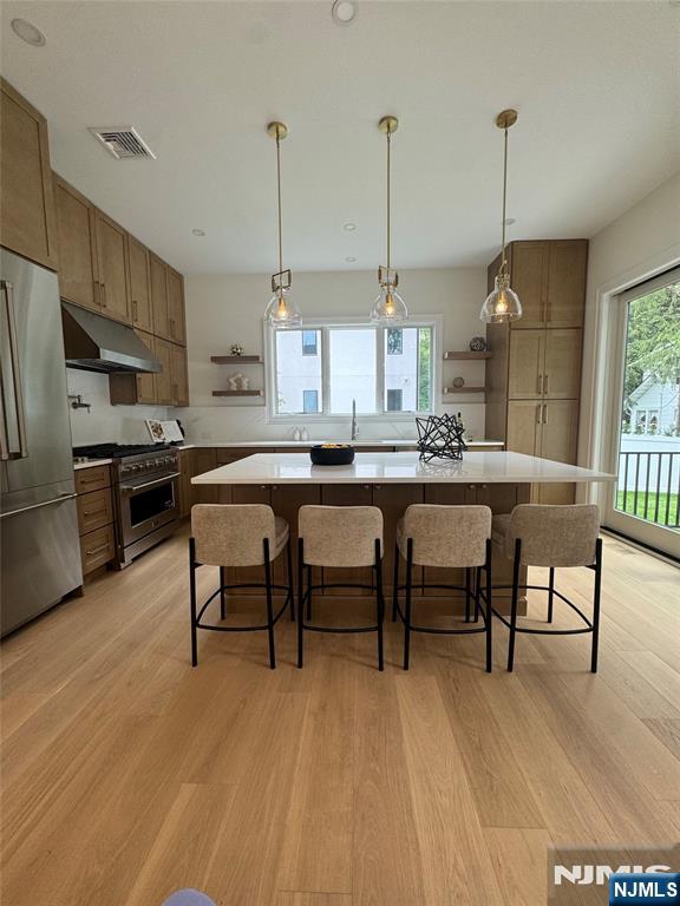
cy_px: 453
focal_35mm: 14
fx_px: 367
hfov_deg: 85.7
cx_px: 340
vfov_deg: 102.1
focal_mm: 2.22
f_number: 2.2
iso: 80
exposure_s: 1/120
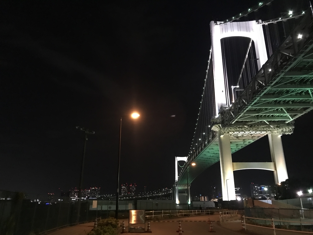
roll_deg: +0.1
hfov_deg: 63.4
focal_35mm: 28
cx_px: 156
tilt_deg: +21.0
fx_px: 253
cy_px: 118
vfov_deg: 49.7
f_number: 1.8
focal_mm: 3.99
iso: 100
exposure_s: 1/5
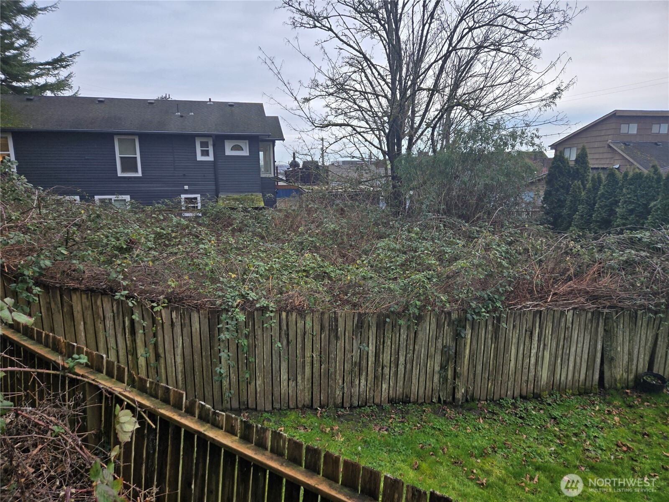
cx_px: 334
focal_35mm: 23
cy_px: 251
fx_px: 445
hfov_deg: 73.9
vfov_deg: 58.9
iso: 32
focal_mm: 5.4
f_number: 1.8
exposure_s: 1/180
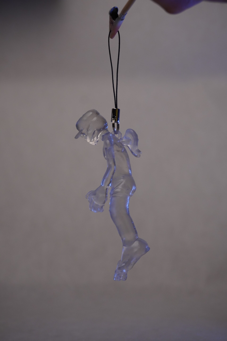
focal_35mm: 75
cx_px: 114
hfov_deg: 18.2
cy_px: 170
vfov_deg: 27.0
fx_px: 709
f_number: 5.6
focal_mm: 50
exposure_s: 1/60
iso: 640
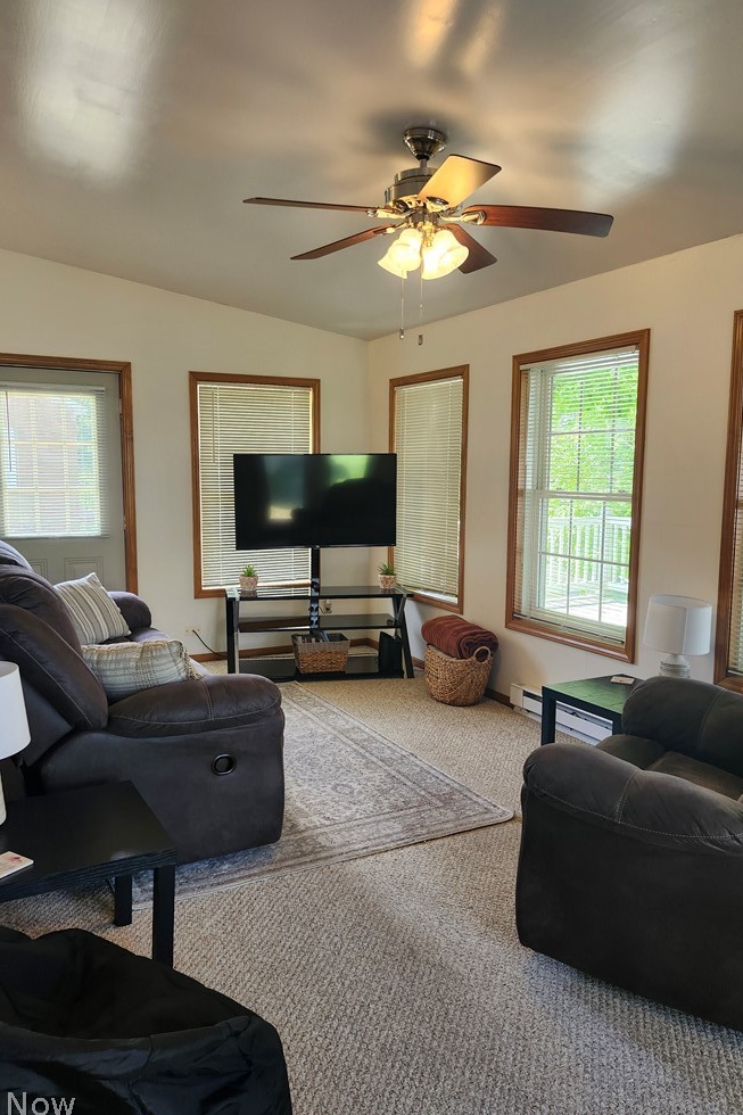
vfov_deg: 71.5
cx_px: 356
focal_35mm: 25
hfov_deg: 51.3
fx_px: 774
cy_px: 548
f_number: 1.8
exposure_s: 1/120
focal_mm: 5.54
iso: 160
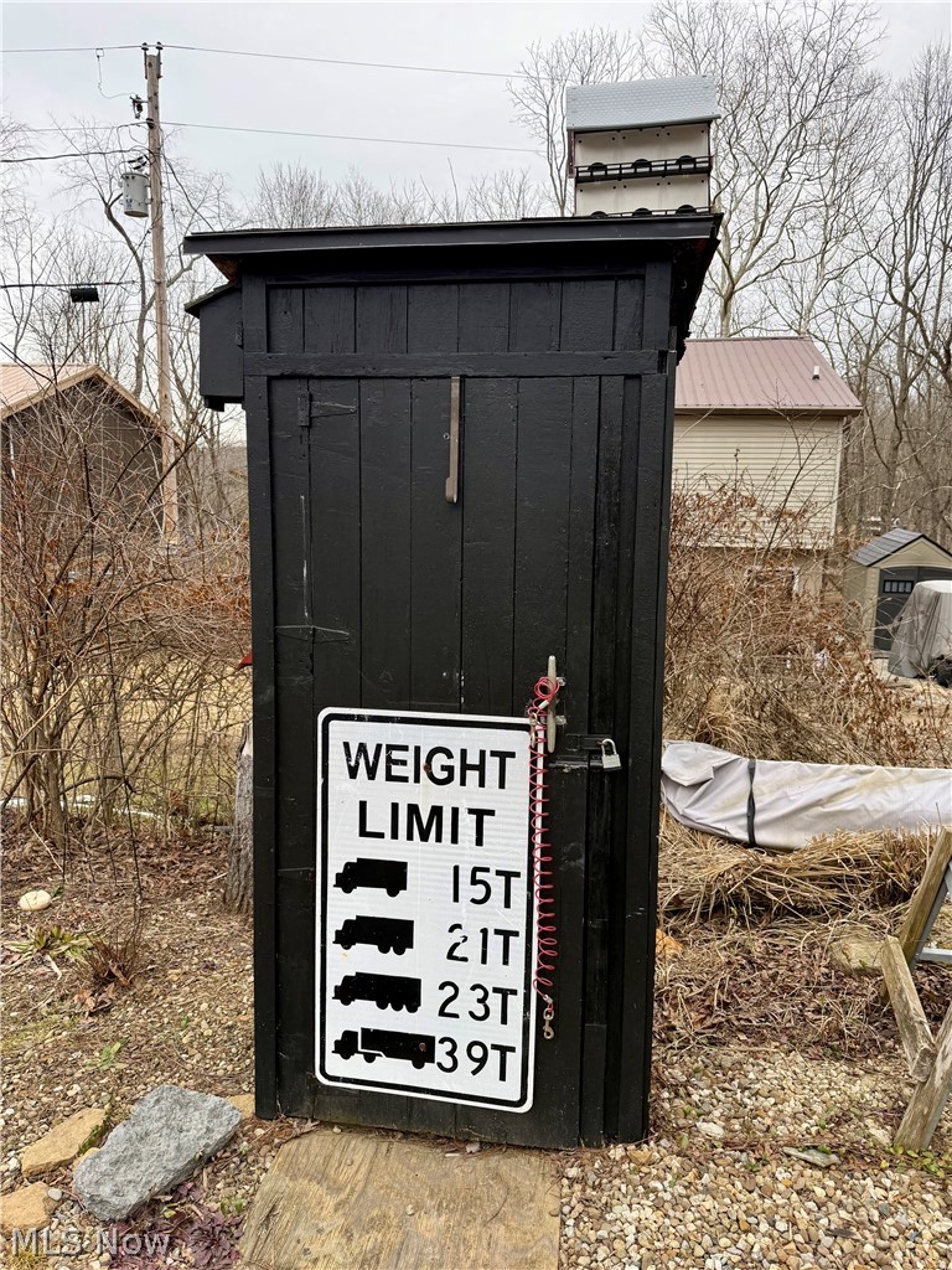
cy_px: 635
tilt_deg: -10.2
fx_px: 880
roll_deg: -1.1
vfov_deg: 71.6
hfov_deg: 56.8
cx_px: 476
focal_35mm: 24
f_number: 1.78
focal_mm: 6.76
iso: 100
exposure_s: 1/992
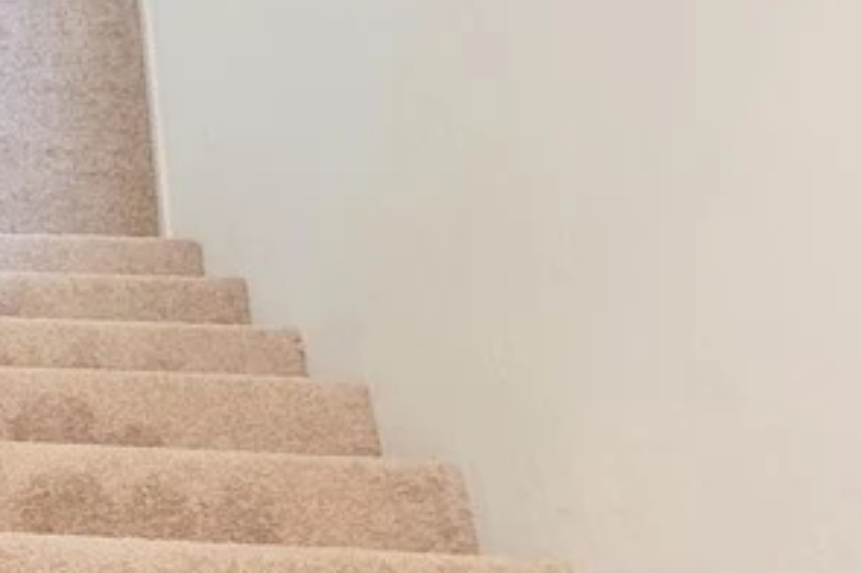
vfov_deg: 14.4
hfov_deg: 18.8
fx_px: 2248
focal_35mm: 94
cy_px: 500
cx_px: -473
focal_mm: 5.4
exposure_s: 1/40
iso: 250
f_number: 1.8
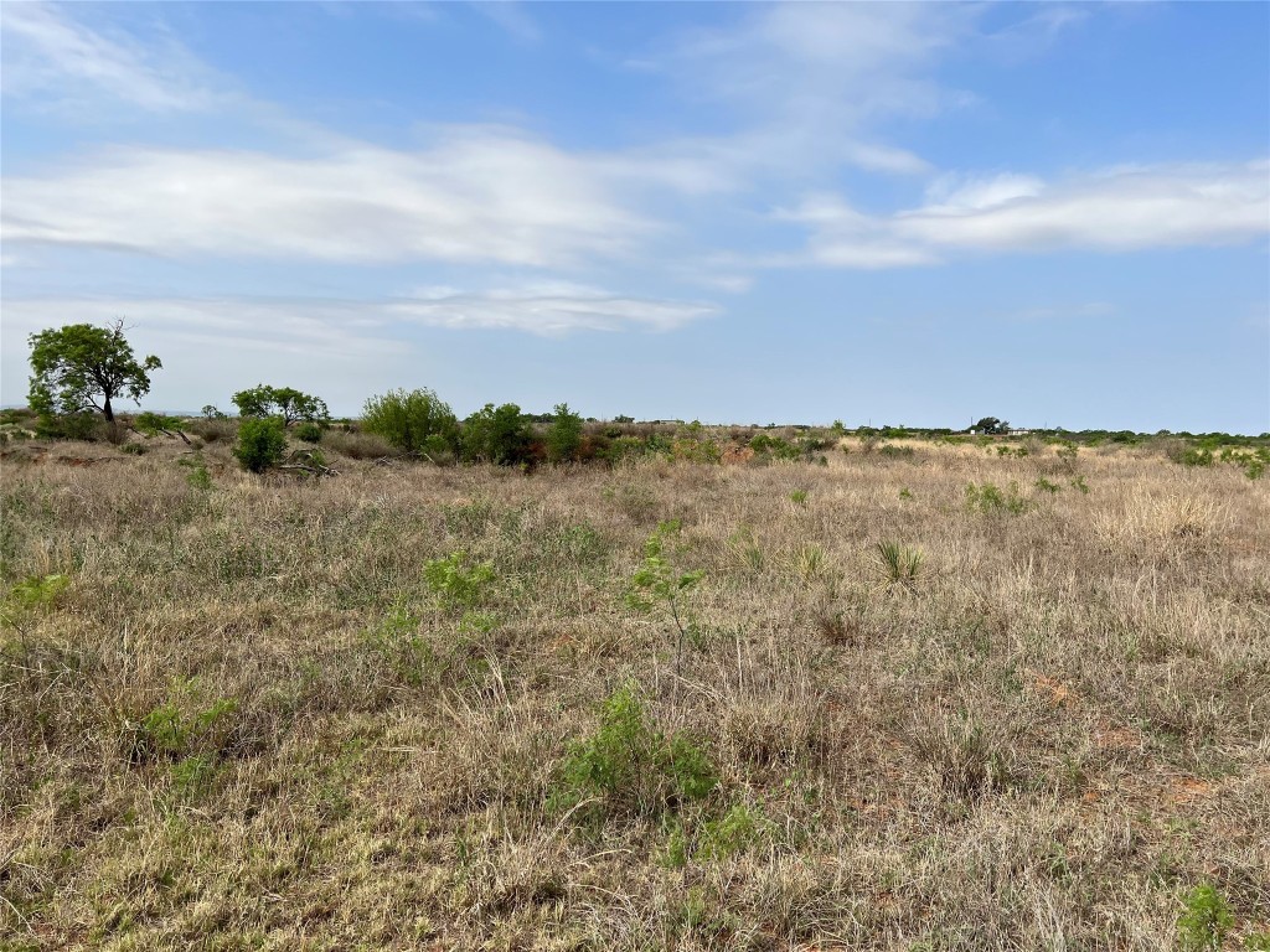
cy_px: 476
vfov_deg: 53.1
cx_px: 635
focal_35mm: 26
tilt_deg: -2.7
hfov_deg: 67.3
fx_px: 954
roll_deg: -2.1
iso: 50
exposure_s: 1/5319
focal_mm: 5.7
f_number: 1.5
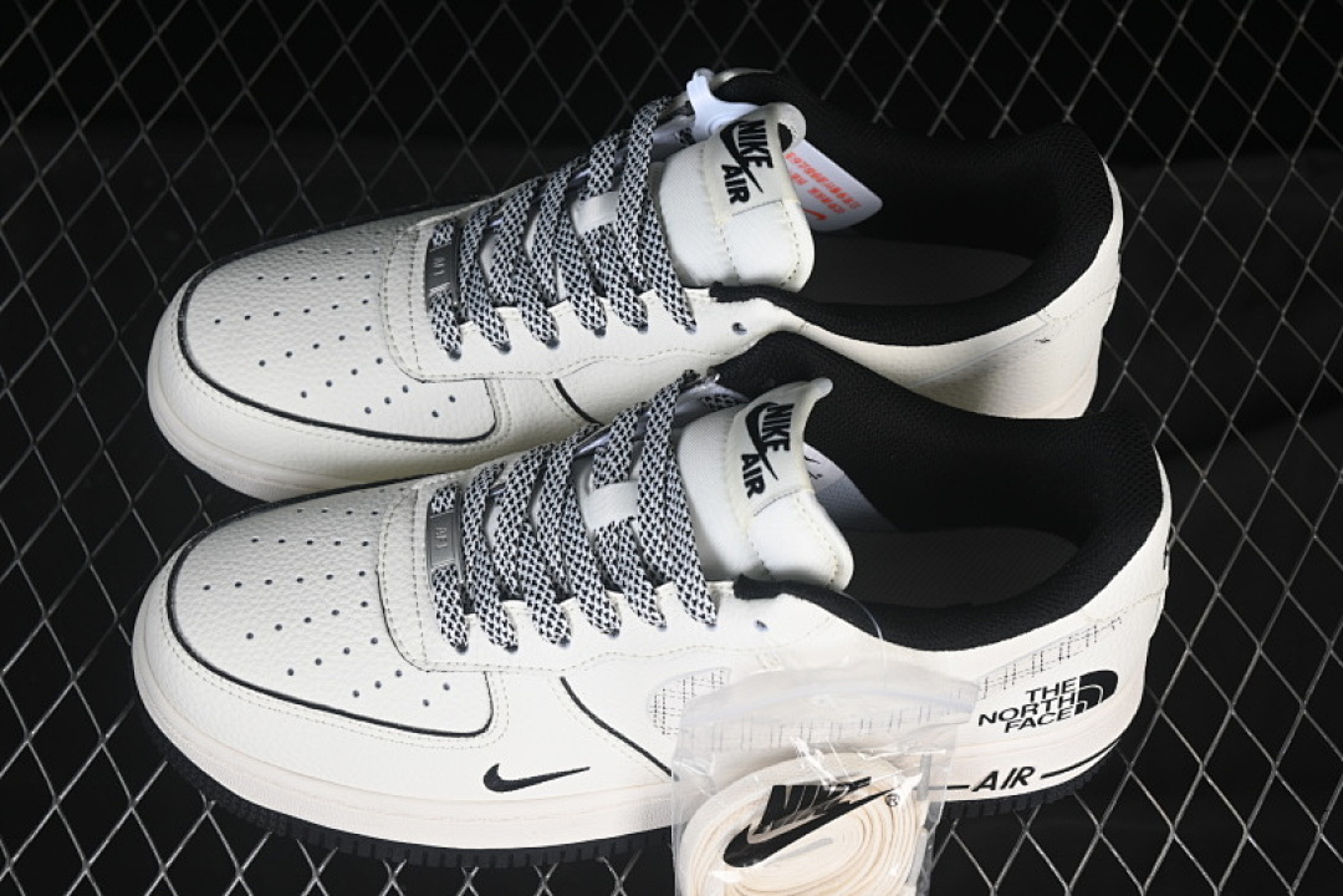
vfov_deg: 18.2
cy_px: 448
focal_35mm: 75
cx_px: 672
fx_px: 2798
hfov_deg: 27.0
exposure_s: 1/80
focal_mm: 50
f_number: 7.1
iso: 160
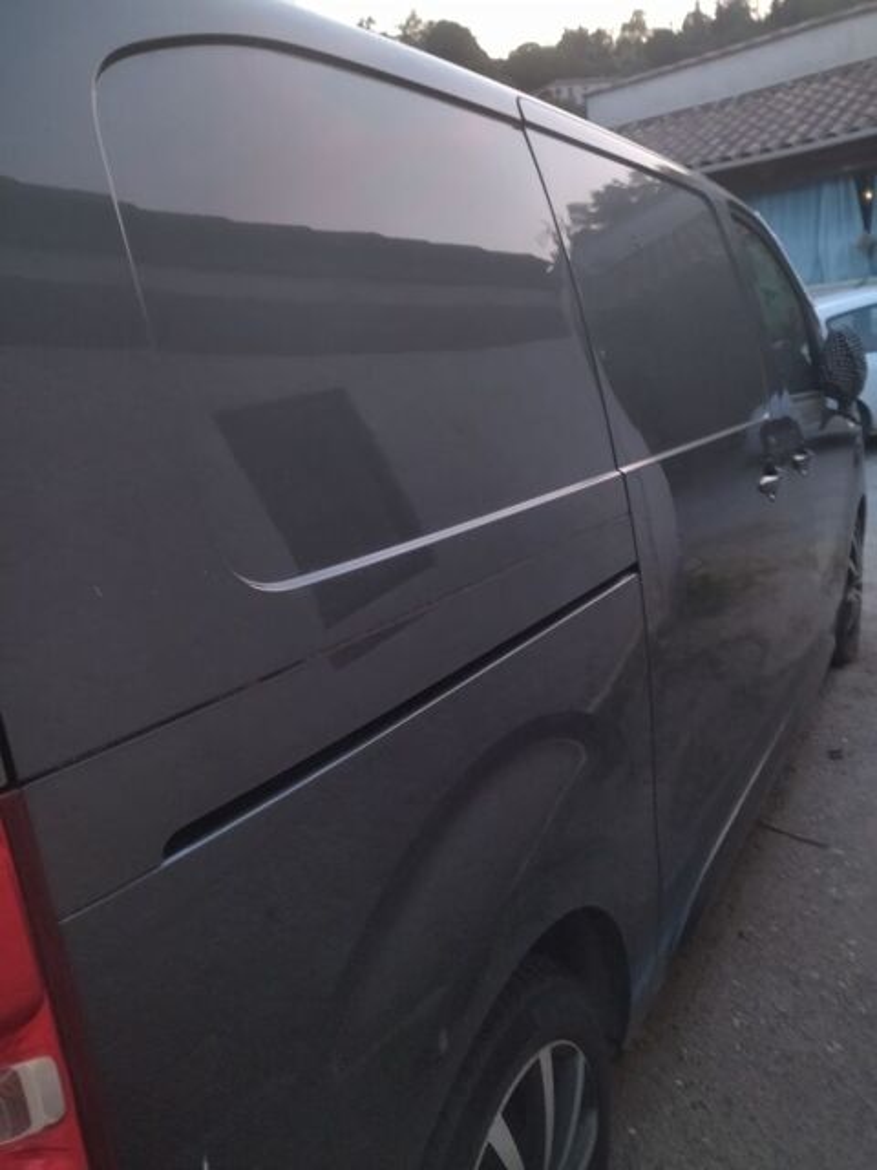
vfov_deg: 65.3
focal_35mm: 27
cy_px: 585
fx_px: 912
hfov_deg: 51.4
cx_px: 438
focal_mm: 4.74
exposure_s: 1/17
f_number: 1.79
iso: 313
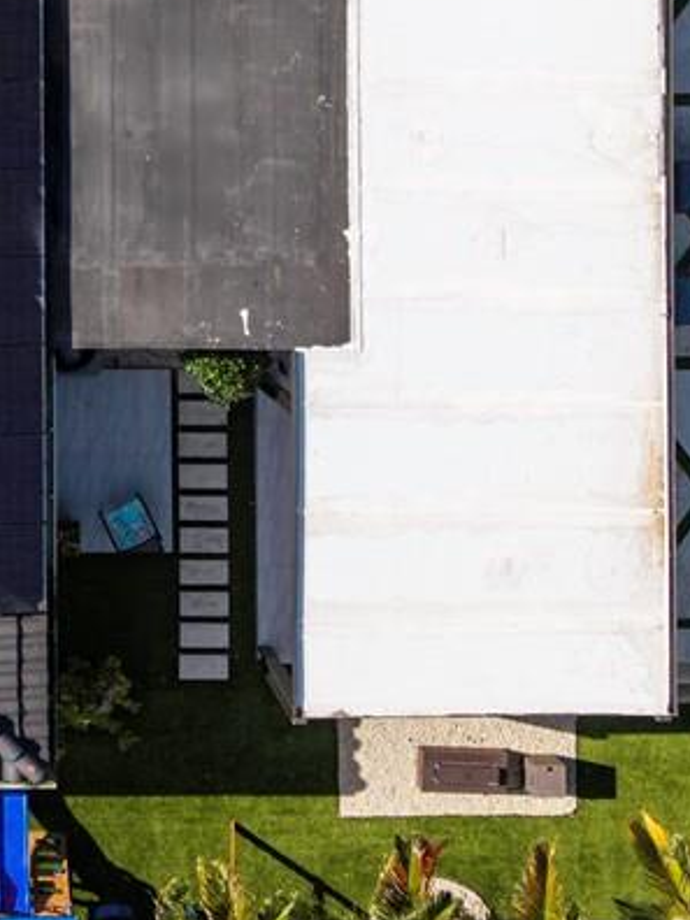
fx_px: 2578
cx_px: -77
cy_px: 19
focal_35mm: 97
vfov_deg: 19.7
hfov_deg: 14.9
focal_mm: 8.67
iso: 190
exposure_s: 1/250
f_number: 1.8
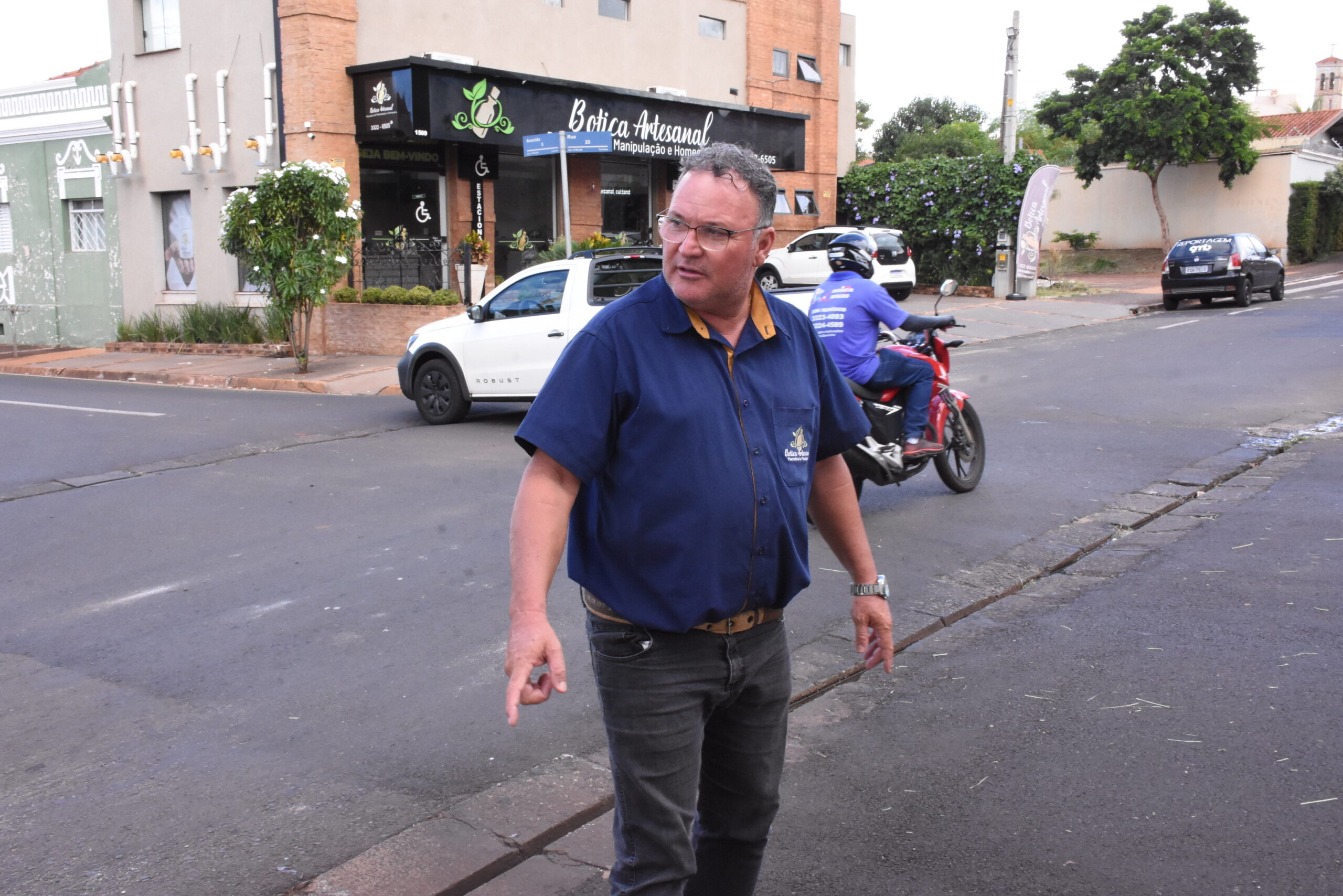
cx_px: 672
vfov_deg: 36.9
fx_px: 1343
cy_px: 448
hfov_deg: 53.1
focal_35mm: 36
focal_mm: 24
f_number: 16
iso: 2500
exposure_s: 1/250
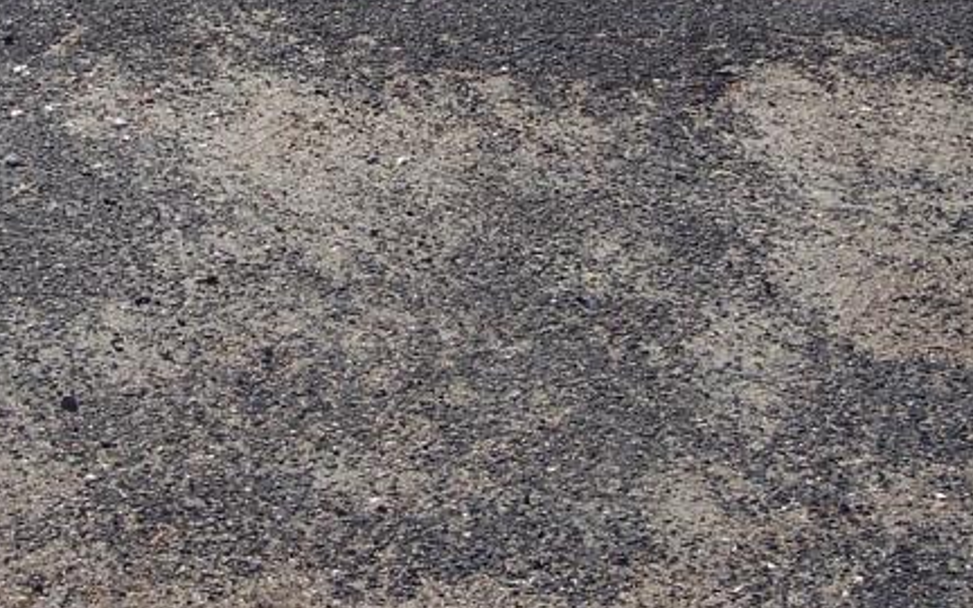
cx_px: 477
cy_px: -243
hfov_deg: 21.2
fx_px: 2599
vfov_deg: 12.8
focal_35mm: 98
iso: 100
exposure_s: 1/750
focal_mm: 8
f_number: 5.6
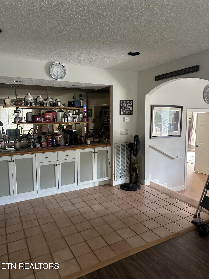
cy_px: 140
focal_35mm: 24
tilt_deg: -4.7
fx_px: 193
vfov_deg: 71.6
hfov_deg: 56.8
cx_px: 104
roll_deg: -0.4
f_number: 1.78
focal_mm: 6.86
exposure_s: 1/60
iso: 500
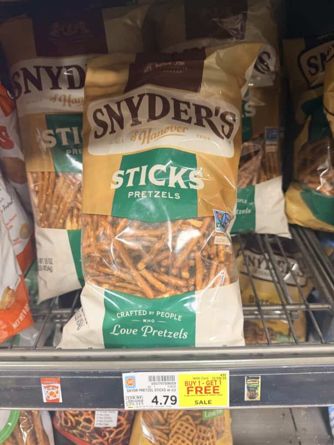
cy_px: 222
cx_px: 167
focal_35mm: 24
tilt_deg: -35.5
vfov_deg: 71.6
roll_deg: +2.5
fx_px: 309
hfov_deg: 56.8
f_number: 1.78
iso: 320
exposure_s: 1/60
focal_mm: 6.76
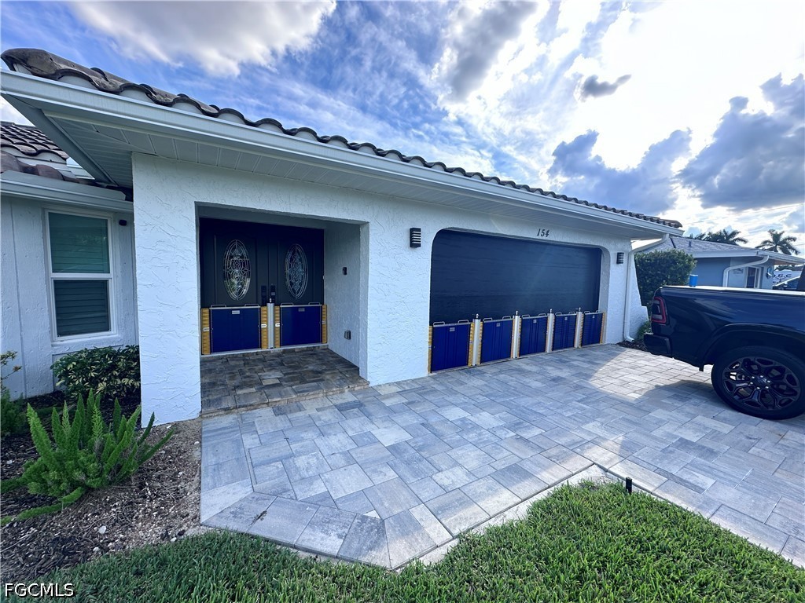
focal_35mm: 14
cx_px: 402
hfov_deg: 102.1
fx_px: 326
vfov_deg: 85.7
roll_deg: -1.1
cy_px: 302
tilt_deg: -3.8
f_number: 2.2
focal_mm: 2.22
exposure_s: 1/553
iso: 40
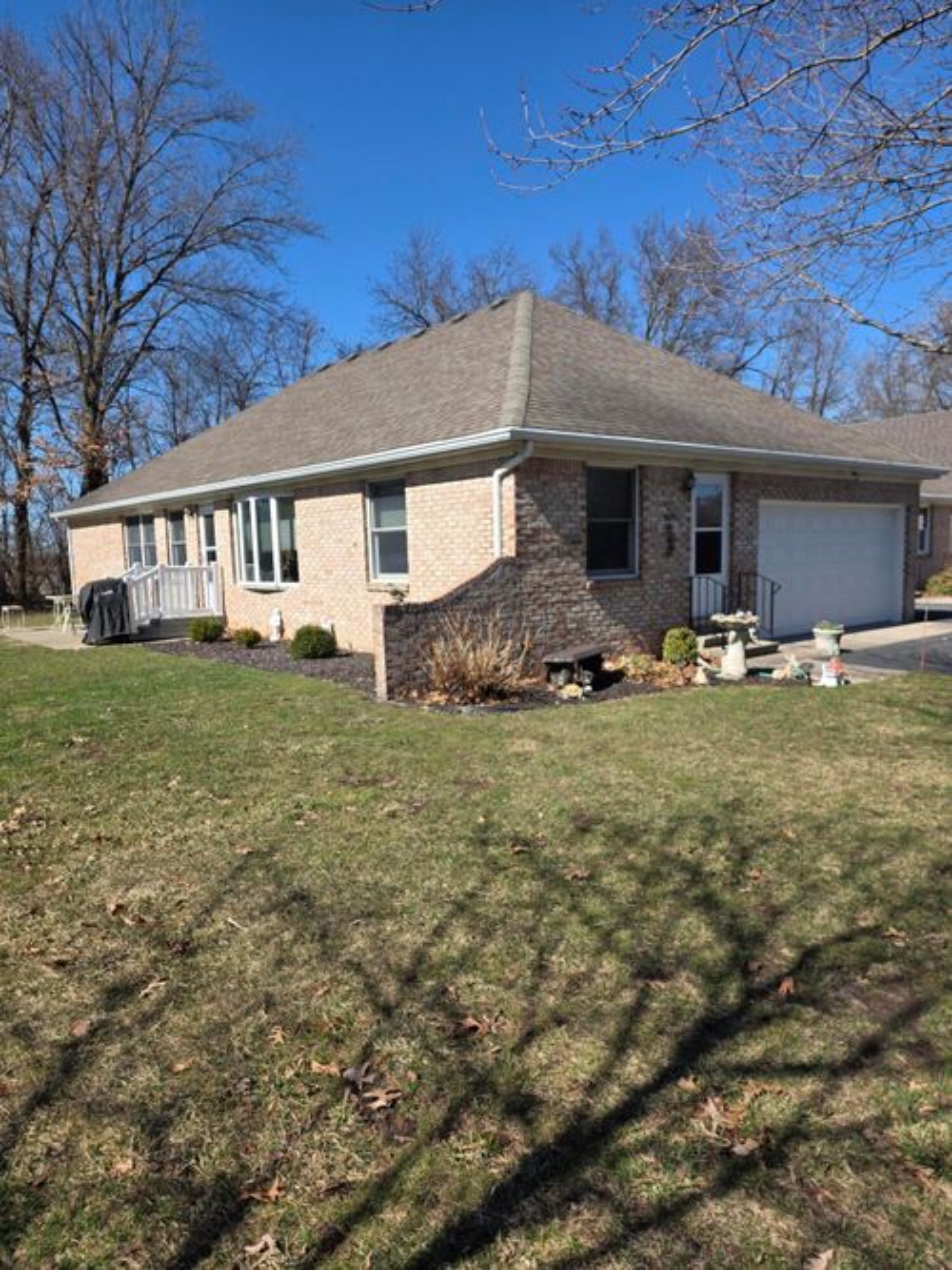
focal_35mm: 23
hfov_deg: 58.9
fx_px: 844
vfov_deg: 73.9
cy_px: 635
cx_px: 476
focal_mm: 6.3
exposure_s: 1/5153
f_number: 1.7
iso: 80
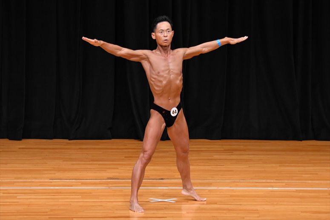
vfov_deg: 4.8
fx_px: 2611
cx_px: 165
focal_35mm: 285
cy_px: 110
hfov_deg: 7.2
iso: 3200
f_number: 5.6
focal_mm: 190
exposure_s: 1/400
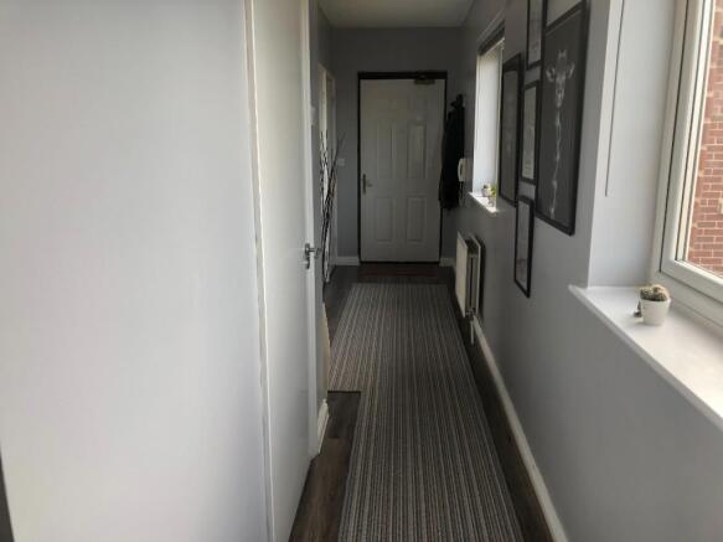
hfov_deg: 63.5
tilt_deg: -12.8
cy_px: 271
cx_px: 362
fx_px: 585
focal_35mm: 28
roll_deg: +0.0
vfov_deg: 49.7
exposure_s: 1/120
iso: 80
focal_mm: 3.99
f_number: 1.8
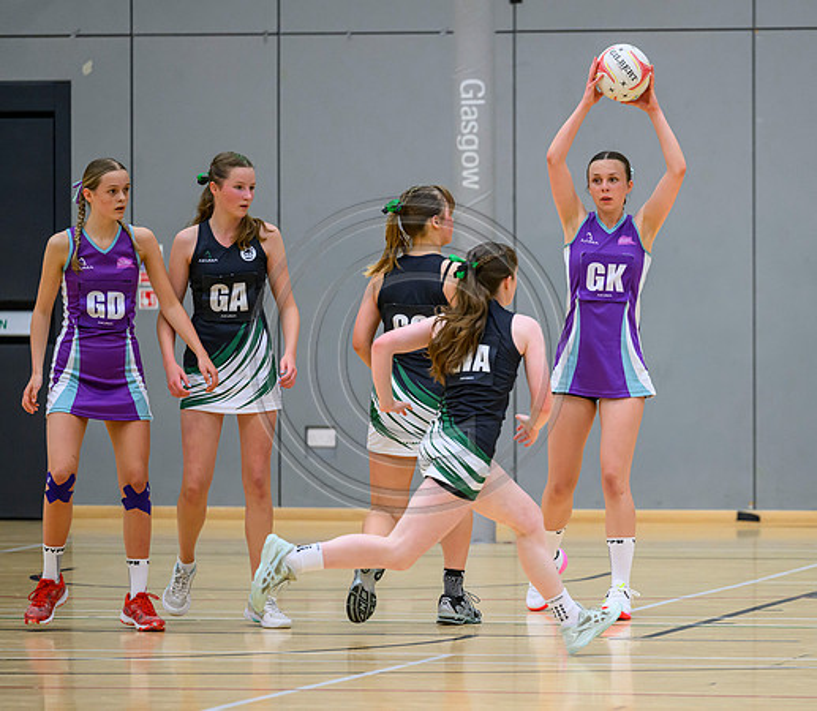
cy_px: 387
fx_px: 6866
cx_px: 604
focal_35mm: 274
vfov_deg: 5.9
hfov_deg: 6.8
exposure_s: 1/1250
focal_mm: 200
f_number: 2.8
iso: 3200
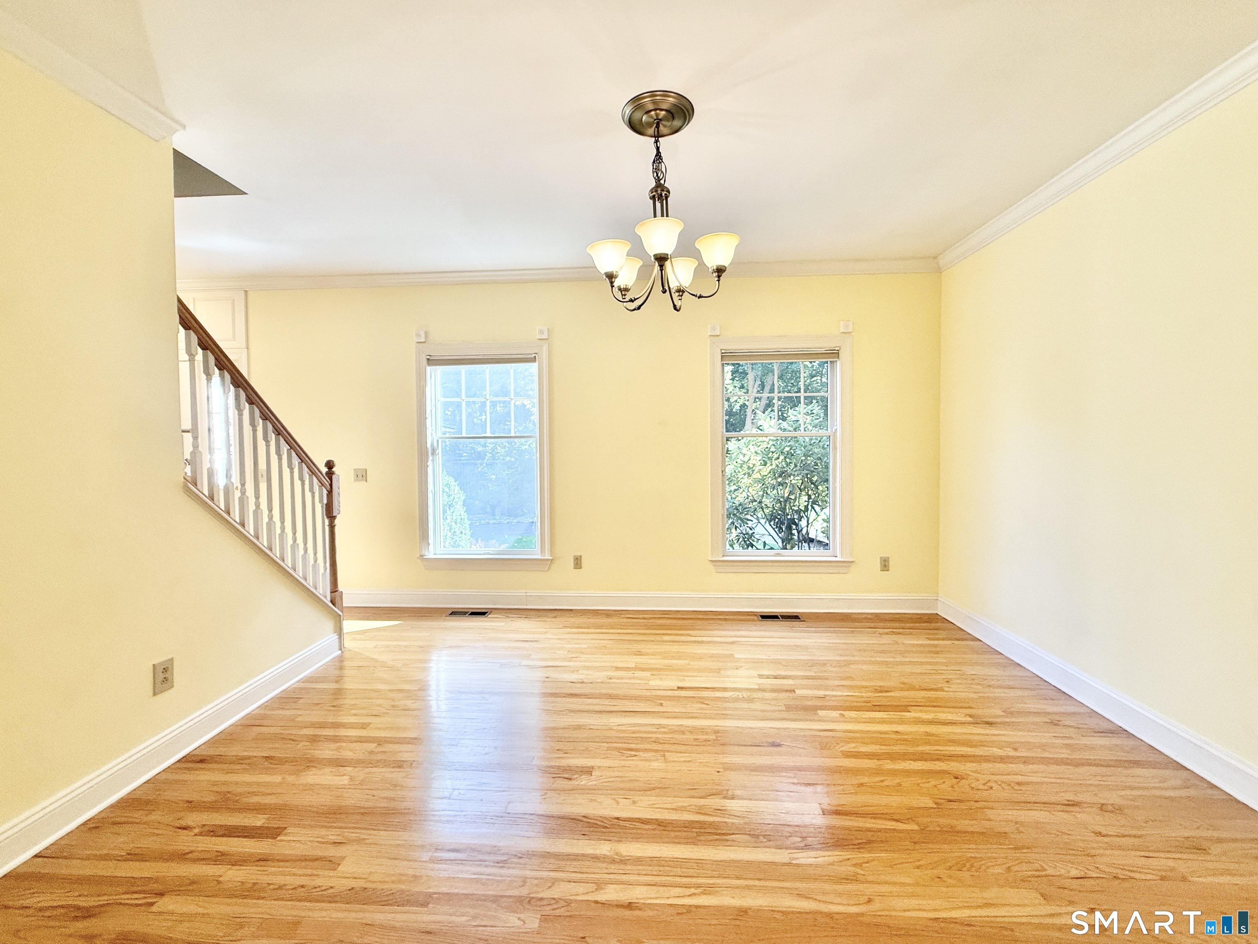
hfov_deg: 102.1
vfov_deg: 85.7
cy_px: 472
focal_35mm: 14
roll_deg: +0.4
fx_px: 509
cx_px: 629
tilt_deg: -2.2
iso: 125
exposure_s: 1/120
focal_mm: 2.22
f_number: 2.2
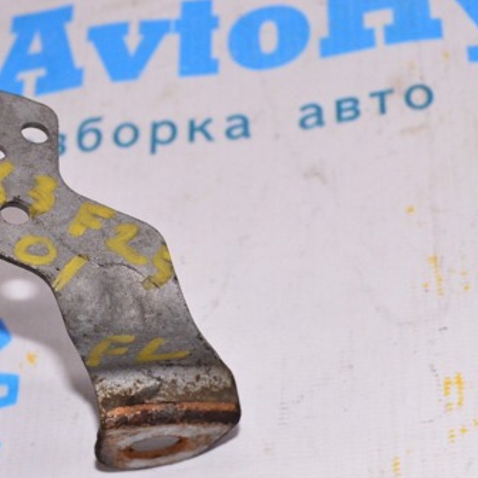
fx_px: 1325
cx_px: 118
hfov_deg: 20.3
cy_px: 297
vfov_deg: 20.4
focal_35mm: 85
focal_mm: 35
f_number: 8
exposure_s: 1/200
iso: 1600
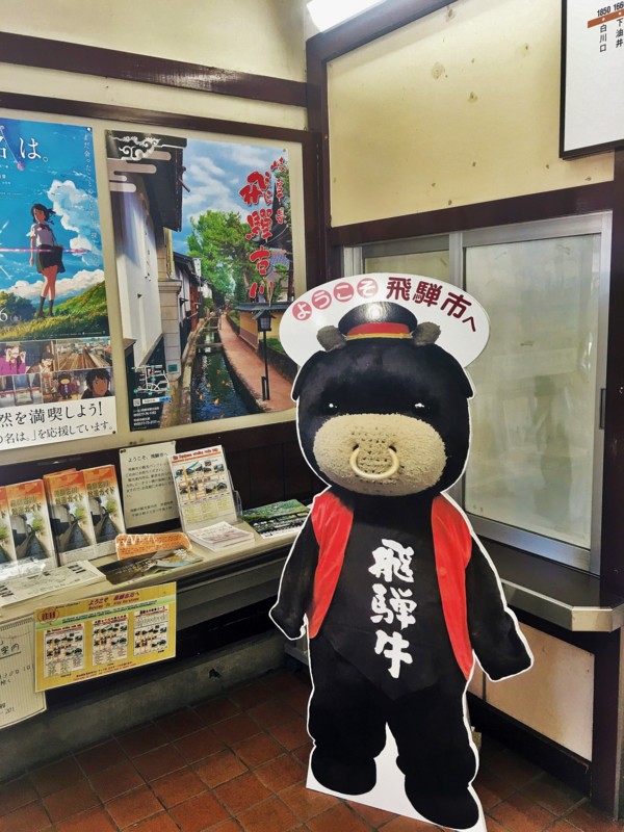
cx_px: 312
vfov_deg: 61.7
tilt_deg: -8.0
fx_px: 697
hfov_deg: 48.2
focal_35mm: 29
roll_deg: +2.7
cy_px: 416
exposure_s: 1/30
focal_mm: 4.15
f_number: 2.2
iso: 25
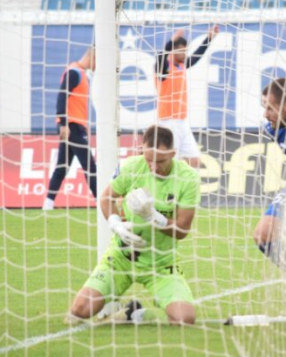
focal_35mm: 717
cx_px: 208
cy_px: 161
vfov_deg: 2.7
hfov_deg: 2.2
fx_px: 7586
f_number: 5.6
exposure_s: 1/1000
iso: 3200
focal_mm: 300
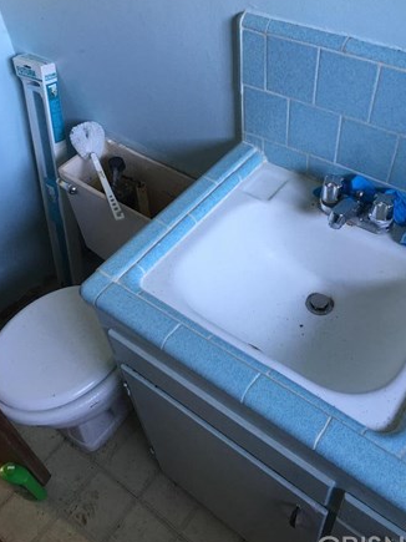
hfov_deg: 44.1
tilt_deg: -46.3
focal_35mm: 32
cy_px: 260
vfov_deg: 56.8
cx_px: 212
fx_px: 501
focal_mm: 4.15
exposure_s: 1/15
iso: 50
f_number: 2.2
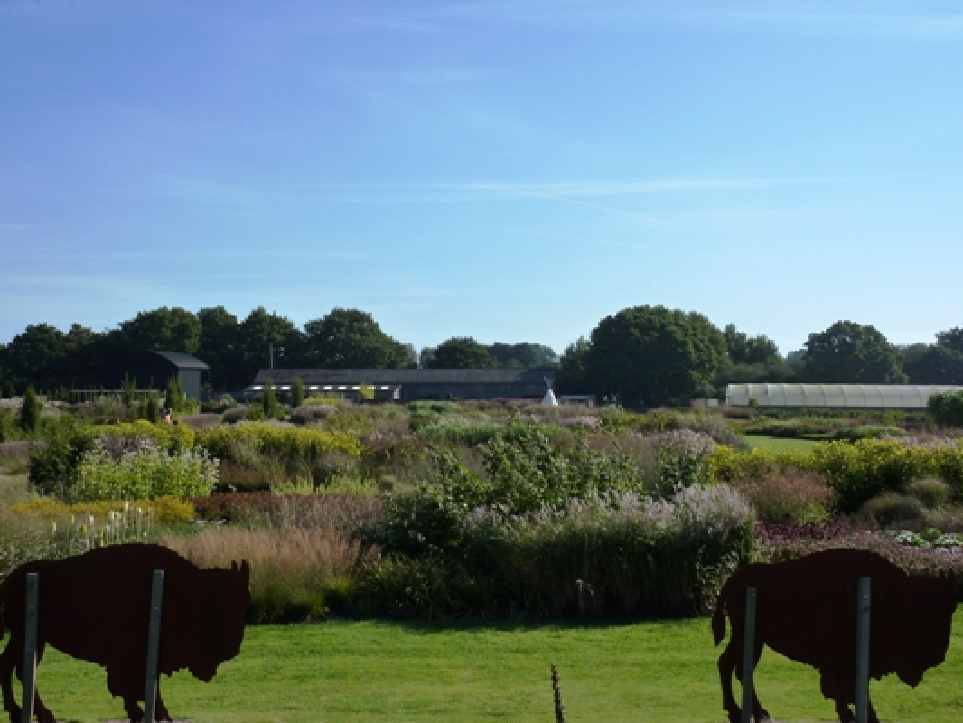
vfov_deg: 32.2
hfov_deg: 42.1
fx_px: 1252
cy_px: 362
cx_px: 482
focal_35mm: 45
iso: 125
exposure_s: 1/400
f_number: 5.6
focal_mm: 7.3
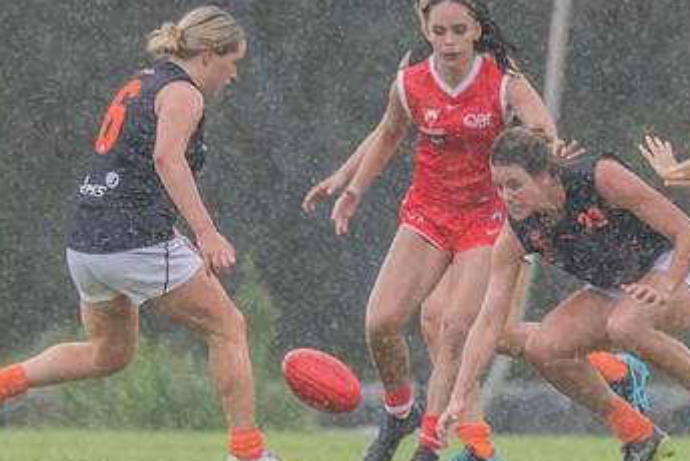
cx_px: 317
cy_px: -7
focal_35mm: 1392
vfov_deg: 1.0
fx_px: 26702
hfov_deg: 1.5
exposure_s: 1/1250
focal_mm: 500
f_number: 6.3
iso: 2200
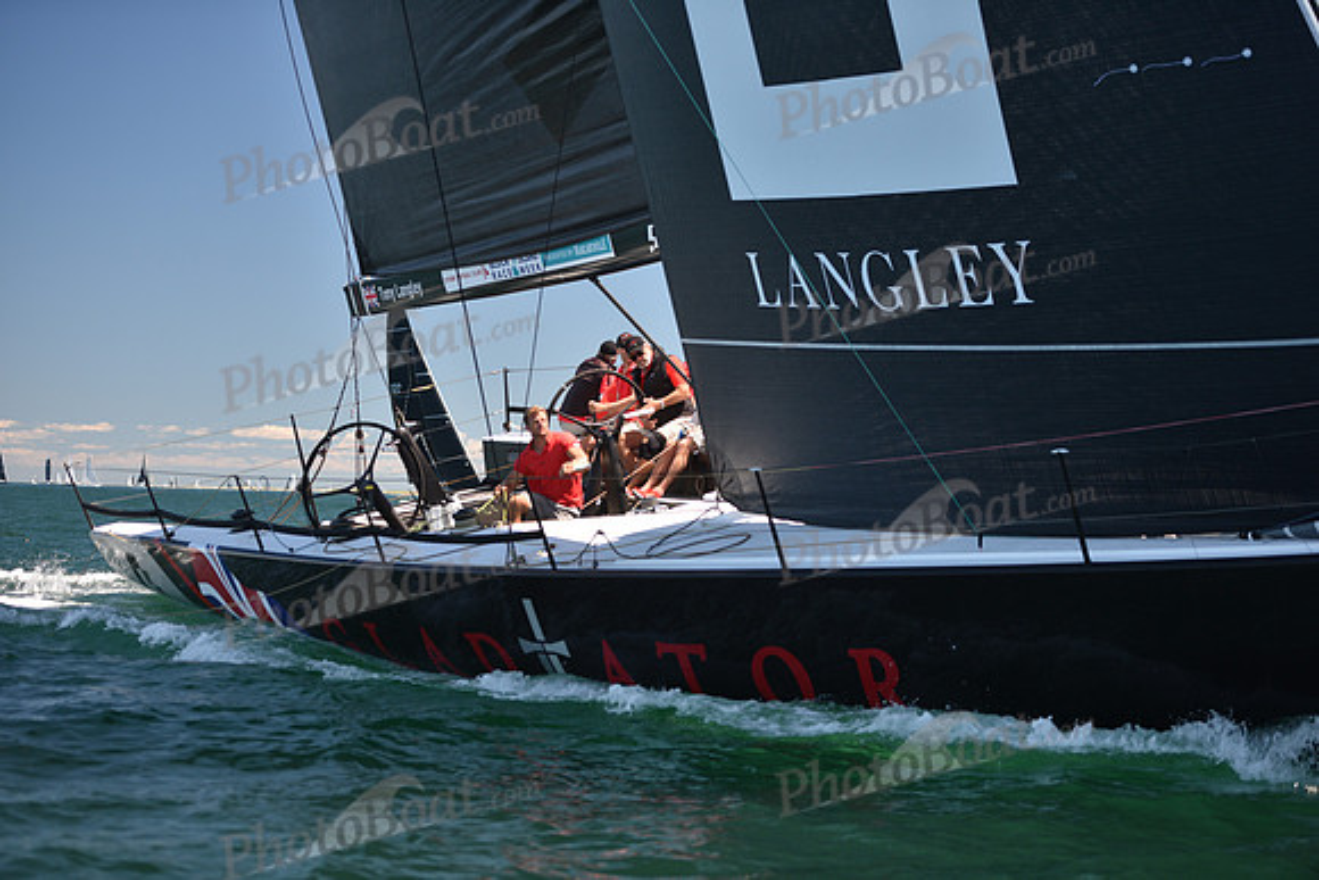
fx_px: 2565
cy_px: 440
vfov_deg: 19.5
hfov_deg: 28.8
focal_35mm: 70
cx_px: 660
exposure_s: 1/800
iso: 250
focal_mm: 70
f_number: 2.8
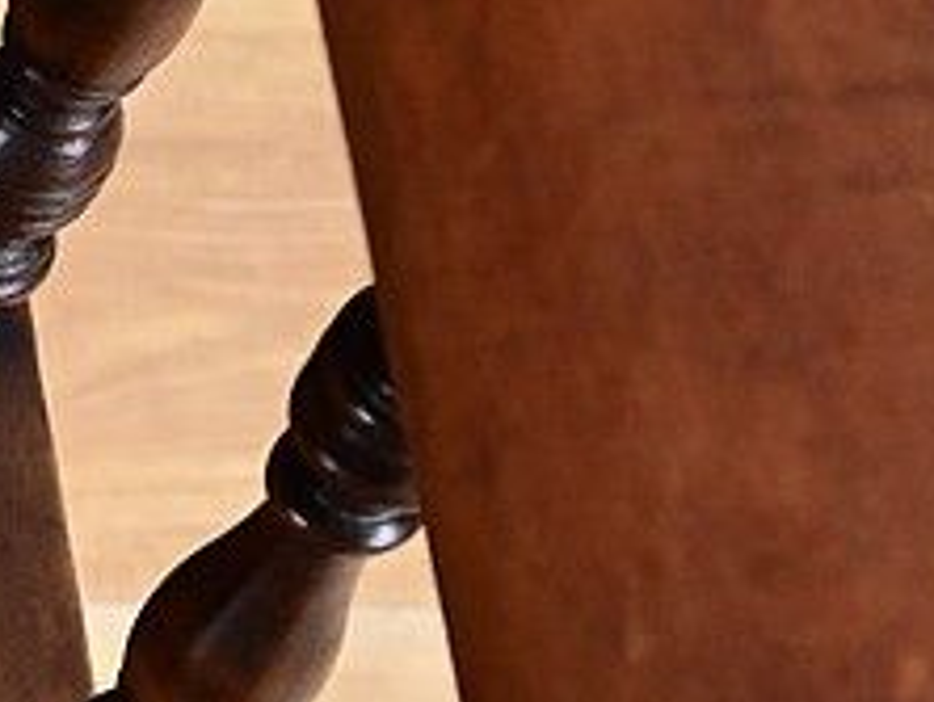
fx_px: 4484
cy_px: 1341
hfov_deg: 10.0
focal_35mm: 166
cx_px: -1481
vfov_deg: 8.5
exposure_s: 1/160
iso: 5000
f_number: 6.3
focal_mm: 32
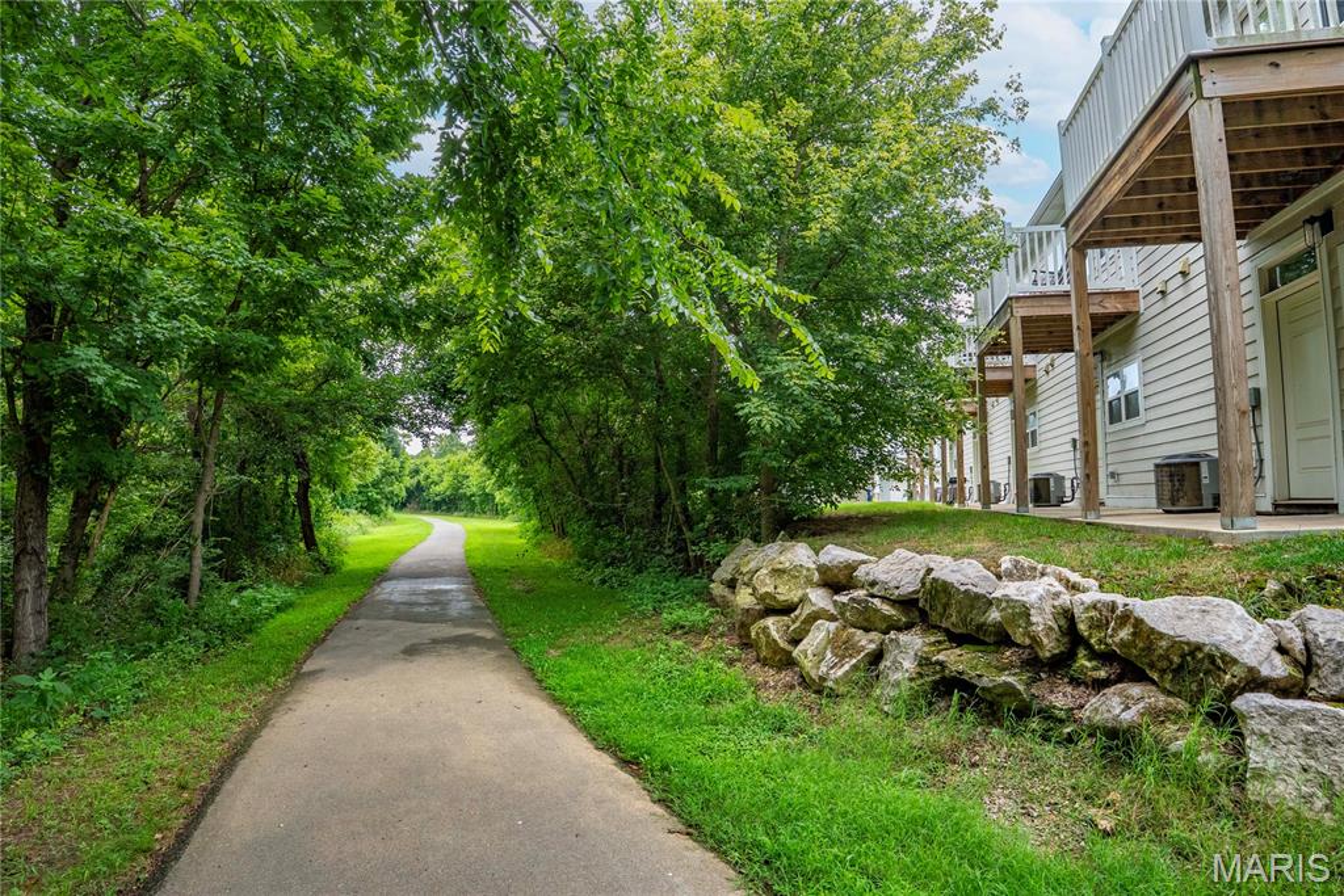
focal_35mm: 18
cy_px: 448
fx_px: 672
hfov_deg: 90.0
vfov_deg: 67.4
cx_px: 672
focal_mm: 18
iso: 1000
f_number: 11
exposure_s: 1/200
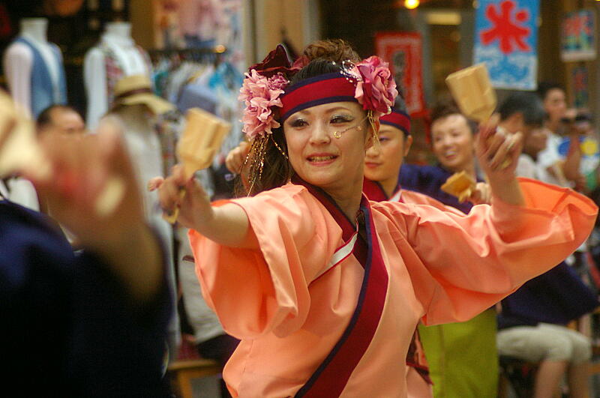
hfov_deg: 11.4
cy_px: 199
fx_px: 2996
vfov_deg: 7.6
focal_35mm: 180
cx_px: 300
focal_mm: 120
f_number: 4.5
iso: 800
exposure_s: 1/180
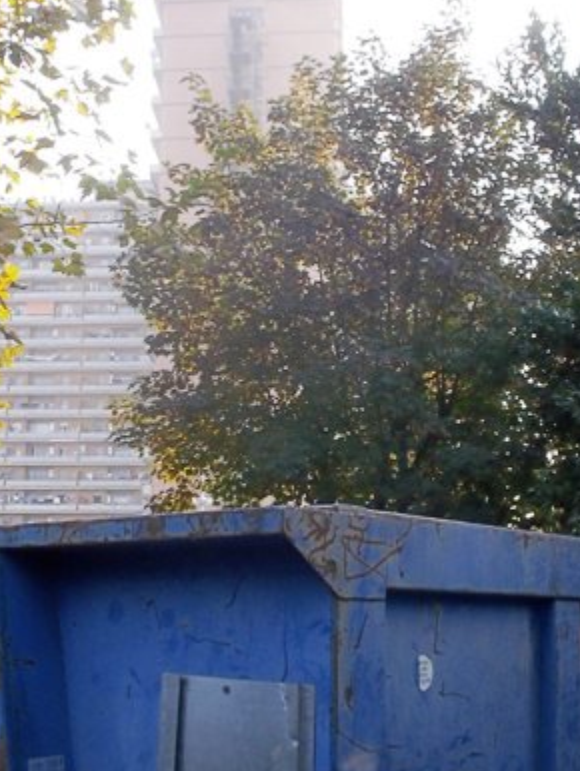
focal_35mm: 48
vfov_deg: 39.4
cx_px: 252
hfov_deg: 30.3
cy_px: 466
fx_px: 1071
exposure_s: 1/160
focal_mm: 4.1
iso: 80
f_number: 3.3
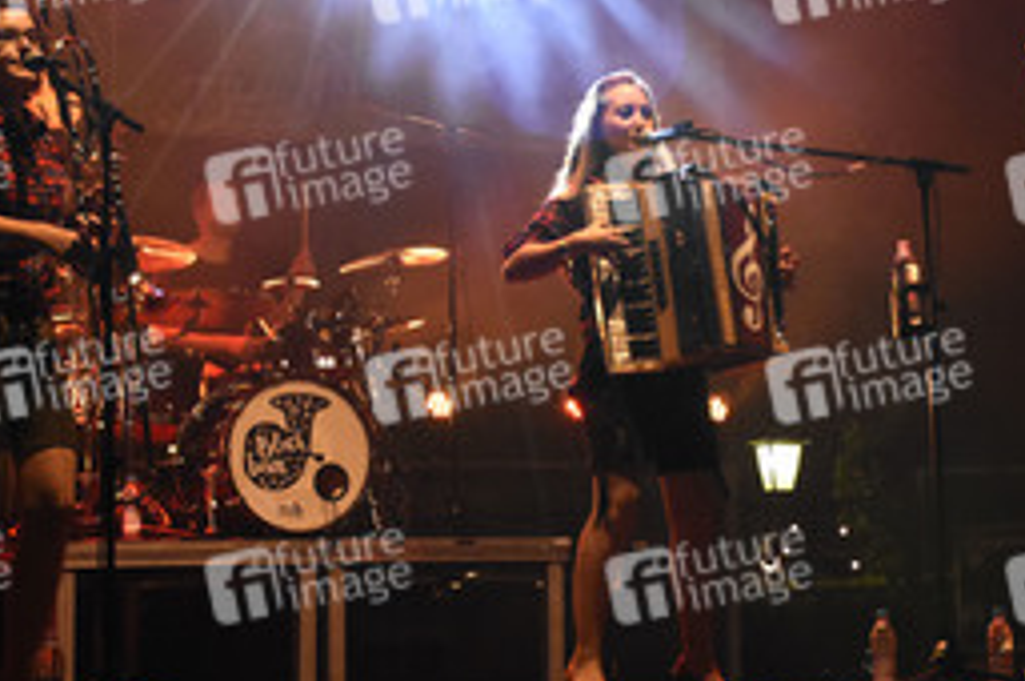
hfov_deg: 16.1
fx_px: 3611
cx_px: 763
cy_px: 276
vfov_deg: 10.8
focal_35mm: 127
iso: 4000
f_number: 4.5
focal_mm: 48
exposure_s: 1/160
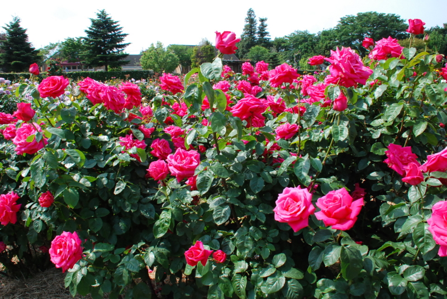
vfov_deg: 48.1
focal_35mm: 27
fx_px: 336
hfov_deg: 67.3
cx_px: 224
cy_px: 150
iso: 800
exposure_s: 1/500
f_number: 11
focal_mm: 18
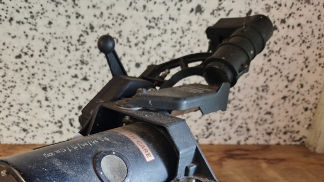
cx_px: 120
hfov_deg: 55.9
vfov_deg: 32.2
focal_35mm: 35
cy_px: 162
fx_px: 301
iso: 800
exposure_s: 1/100
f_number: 1.8
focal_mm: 5.4
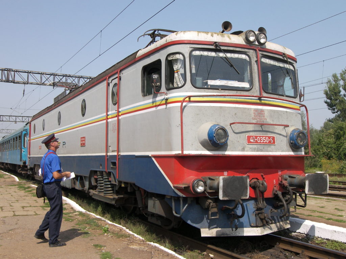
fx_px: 410
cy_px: 130
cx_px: 173
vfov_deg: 35.1
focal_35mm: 41
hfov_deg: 45.8
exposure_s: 1/800
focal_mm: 8.5
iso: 50
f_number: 3.2
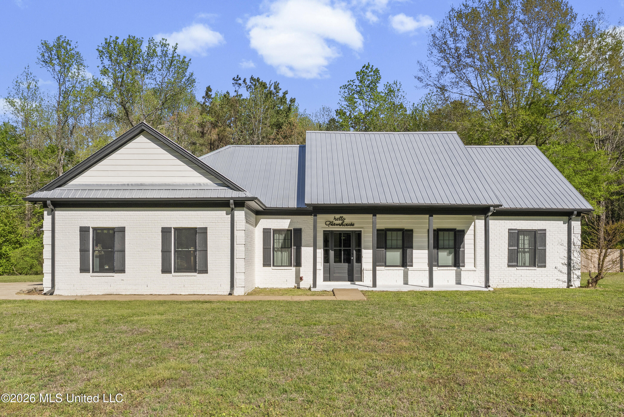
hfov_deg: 63.6
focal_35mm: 29
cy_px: 208
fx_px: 503
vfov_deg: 45.0
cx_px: 312
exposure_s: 1/800
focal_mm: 29
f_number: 9
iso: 800
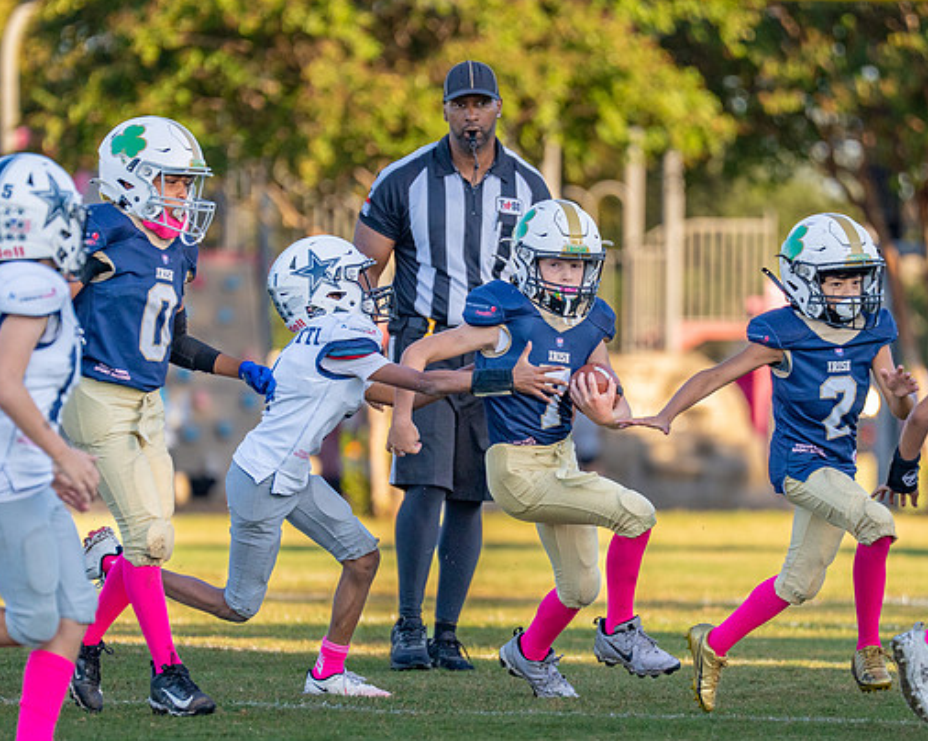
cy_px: 470
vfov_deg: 4.0
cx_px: 447
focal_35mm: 386
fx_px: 10593
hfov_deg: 5.0
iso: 400
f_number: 2.8
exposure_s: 1/2500
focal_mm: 200
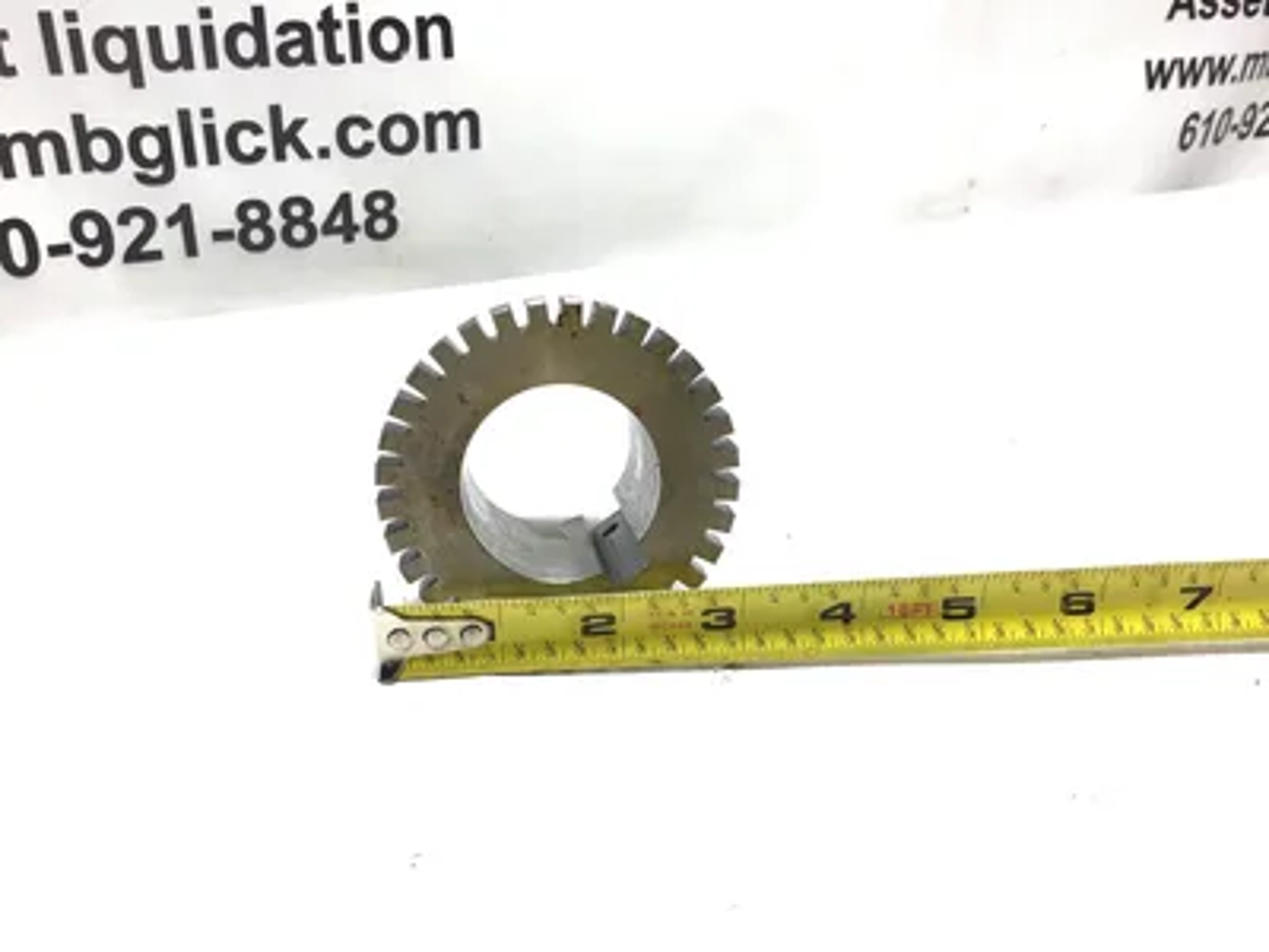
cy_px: 476
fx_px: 1136
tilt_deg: -25.7
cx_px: 634
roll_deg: +1.0
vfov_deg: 45.4
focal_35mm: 31
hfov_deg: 58.4
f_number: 2.4
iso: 50
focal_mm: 3.3
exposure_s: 1/120
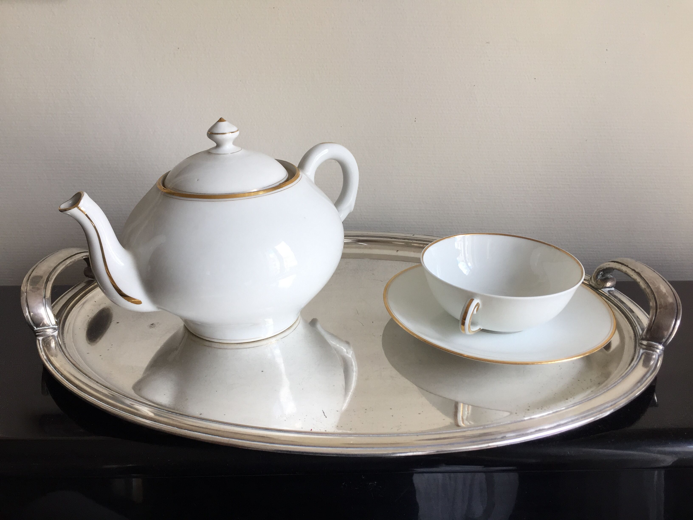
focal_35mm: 29
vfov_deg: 48.2
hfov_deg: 61.7
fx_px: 581
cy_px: 260
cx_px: 346
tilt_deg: -22.2
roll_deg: +0.4
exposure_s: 1/100
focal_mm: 4.15
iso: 50
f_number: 2.2
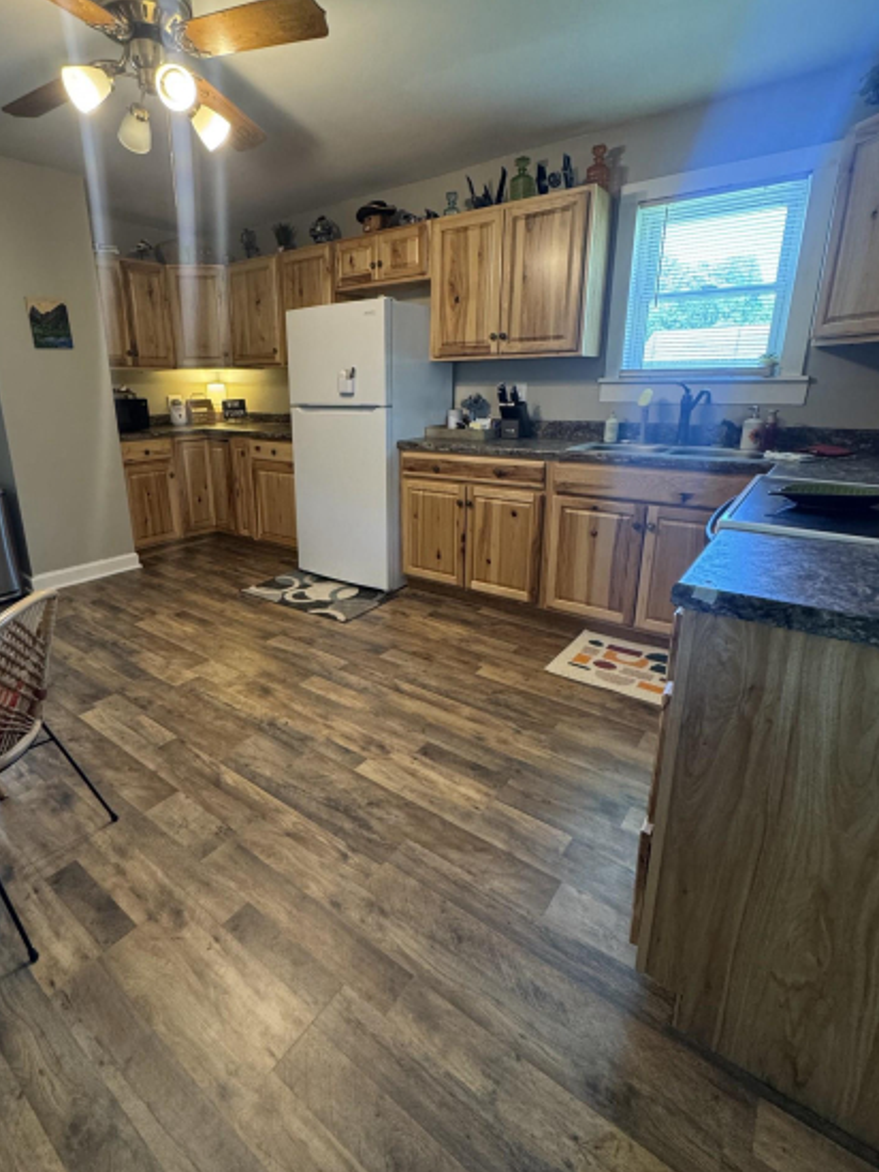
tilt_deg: -16.9
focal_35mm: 17
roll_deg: +1.0
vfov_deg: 90.9
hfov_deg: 74.4
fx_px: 575
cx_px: 382
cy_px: 548
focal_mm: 2.22
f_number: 2.2
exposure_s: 1/60
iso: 500
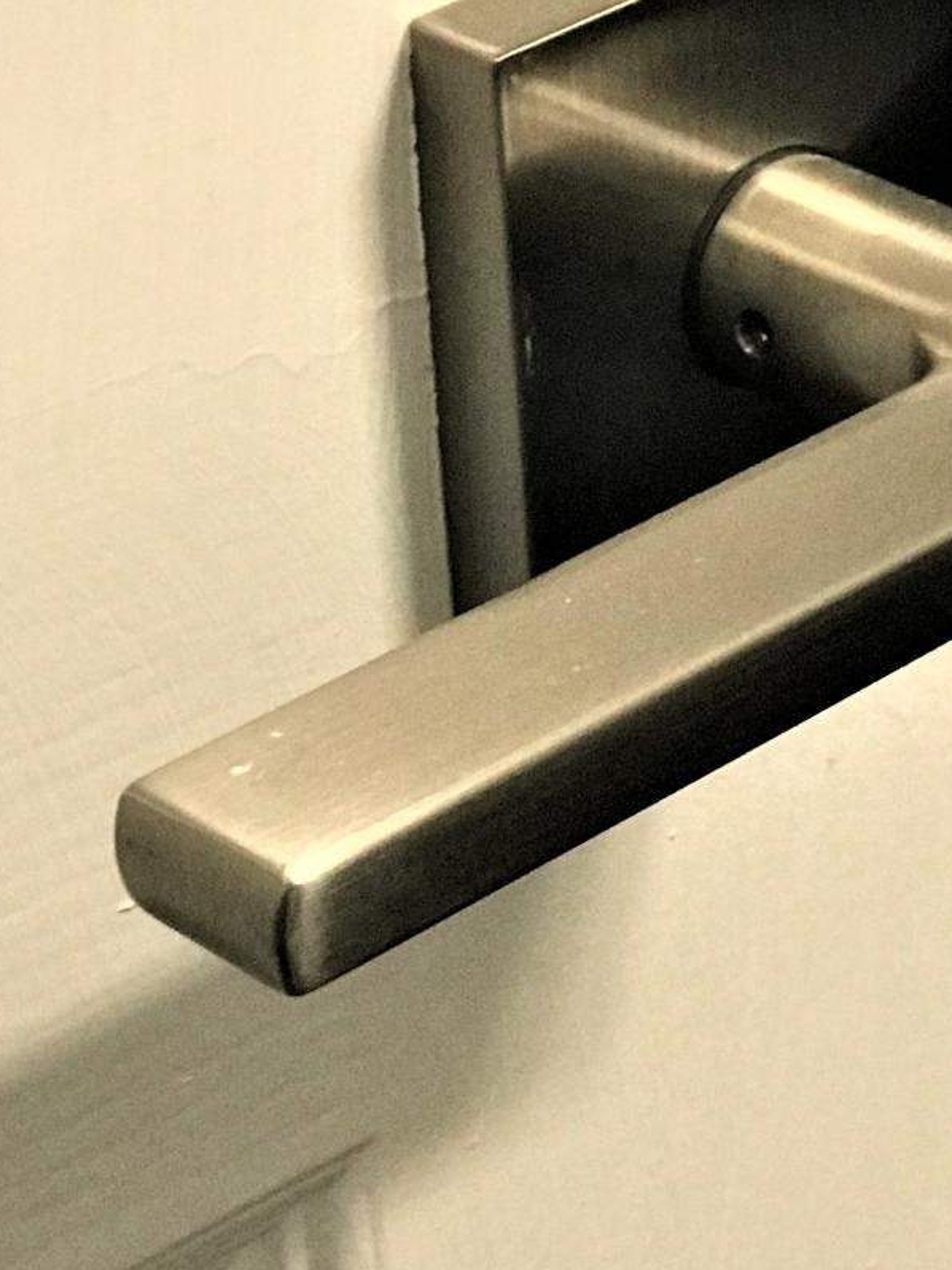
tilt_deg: -31.5
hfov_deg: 10.3
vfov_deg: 13.8
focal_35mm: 143
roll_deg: +1.8
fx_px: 5242
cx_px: 890
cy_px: 904
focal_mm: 6.6
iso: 320
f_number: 2.8
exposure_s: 1/60
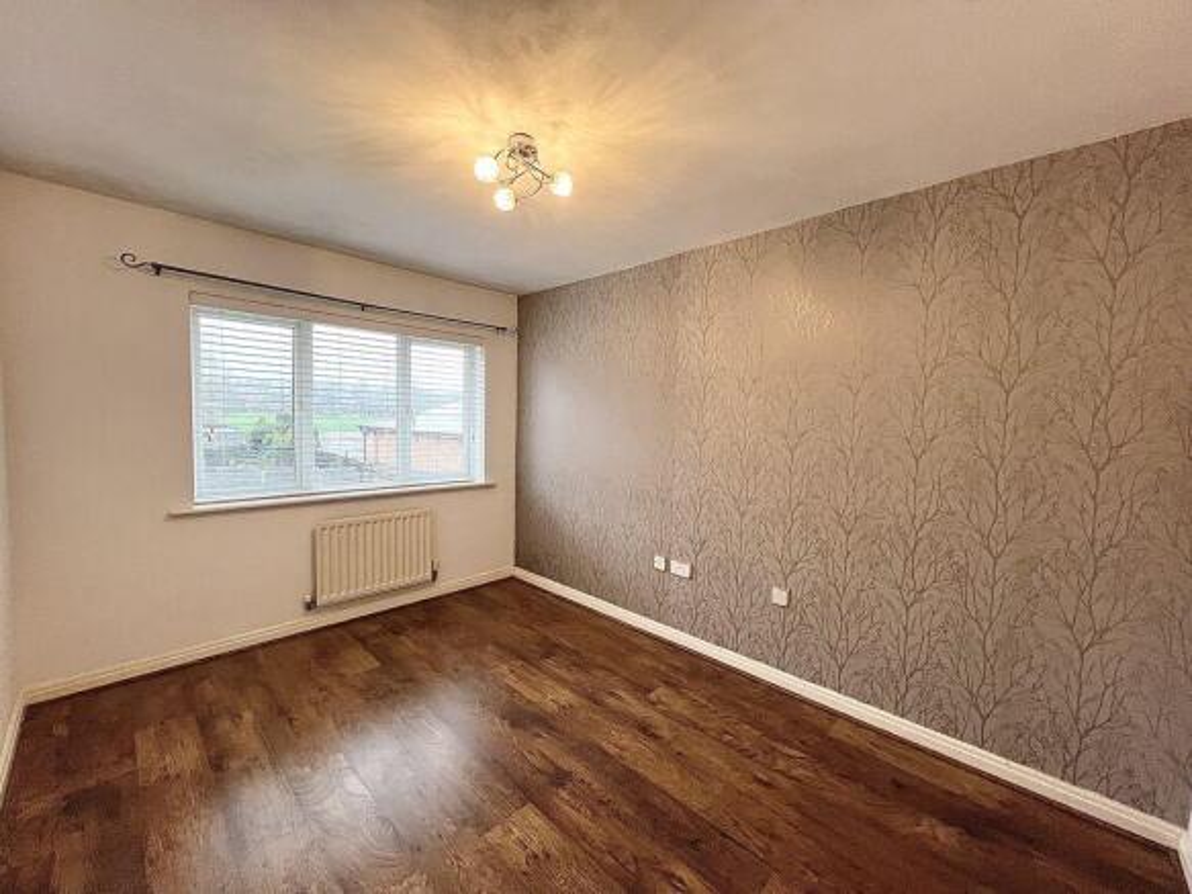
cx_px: 596
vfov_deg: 89.9
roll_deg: -1.0
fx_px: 448
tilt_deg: -3.7
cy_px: 447
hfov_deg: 106.2
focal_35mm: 13
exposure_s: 1/50
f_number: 1.8
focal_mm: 1.57
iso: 160
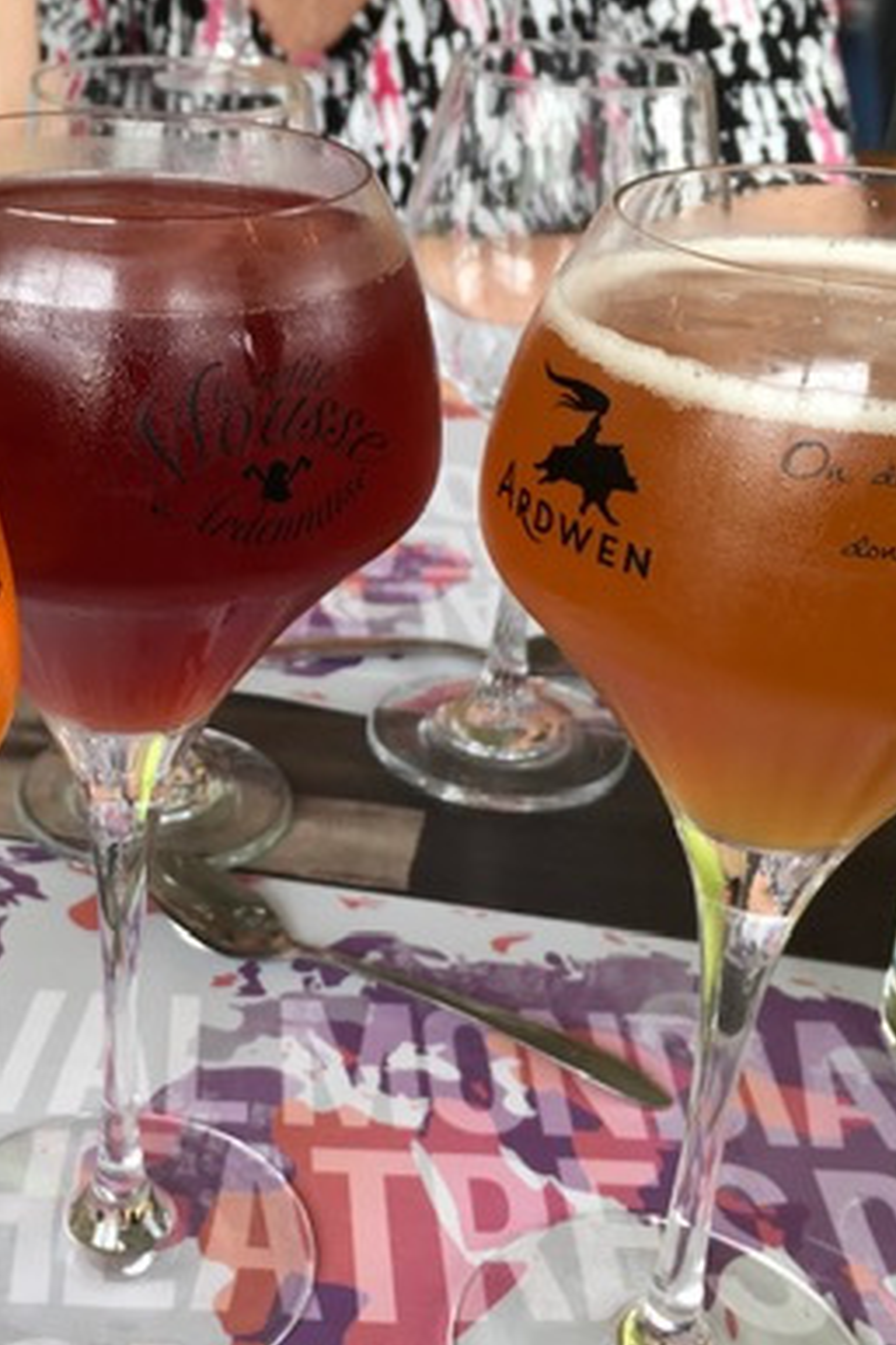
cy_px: 652
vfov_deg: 39.6
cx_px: 209
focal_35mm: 50
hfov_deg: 26.6
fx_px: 1868
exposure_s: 1/50
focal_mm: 4.15
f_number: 2.2
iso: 25
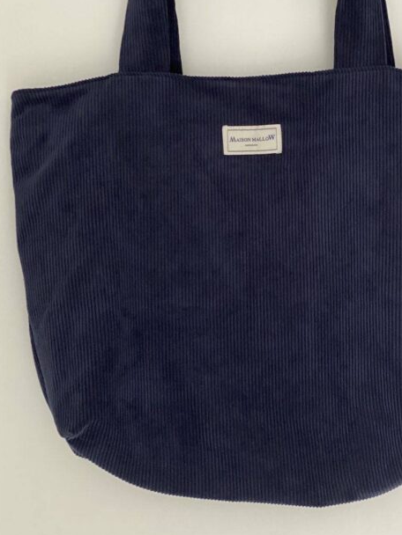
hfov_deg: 20.1
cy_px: 211
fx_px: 1130
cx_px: 262
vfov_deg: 26.6
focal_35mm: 73
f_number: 2
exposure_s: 1/29
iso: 400
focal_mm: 6
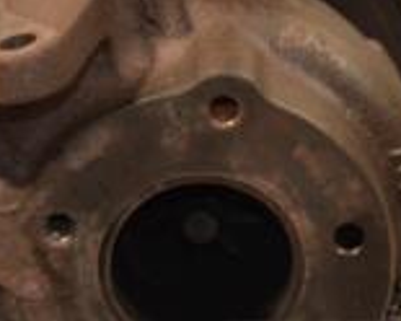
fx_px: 3240
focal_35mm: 273
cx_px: 171
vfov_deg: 5.7
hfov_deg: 7.1
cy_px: 16
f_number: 5
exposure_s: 1/100
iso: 800
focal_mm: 50
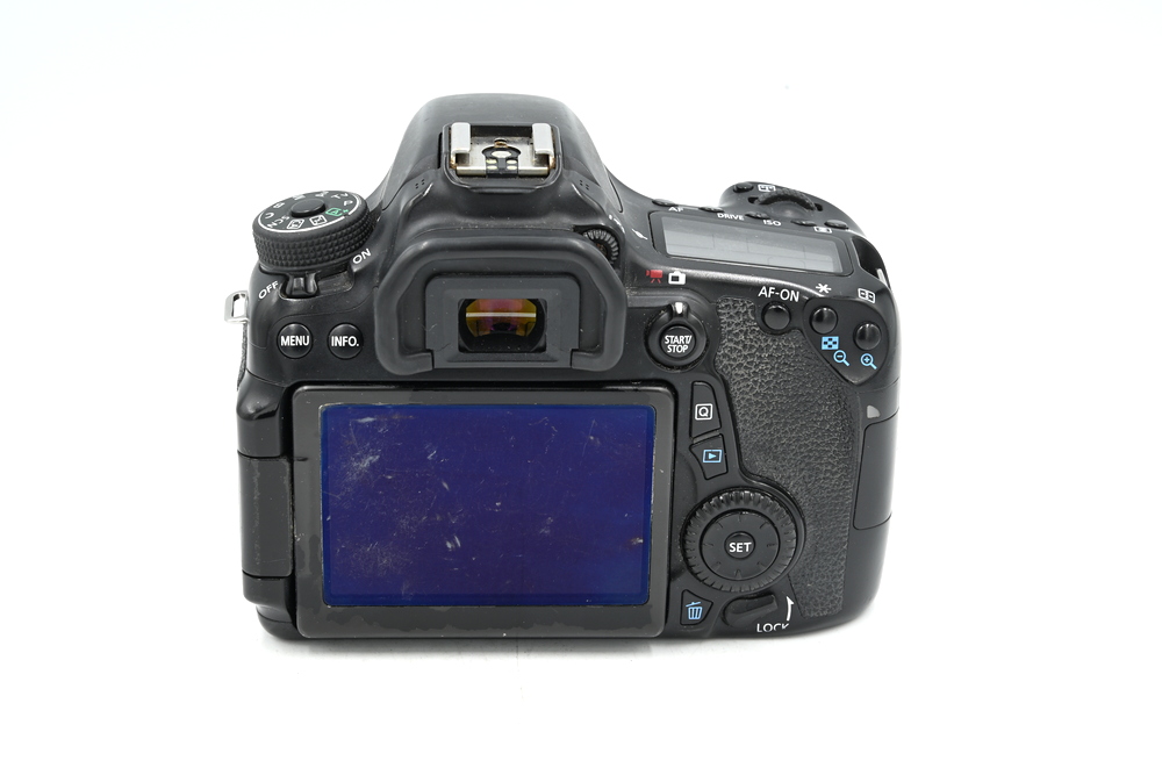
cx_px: 581
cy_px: 388
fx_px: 2421
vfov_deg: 18.2
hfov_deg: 27.0
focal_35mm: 75
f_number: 14
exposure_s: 1/20
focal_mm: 75
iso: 200
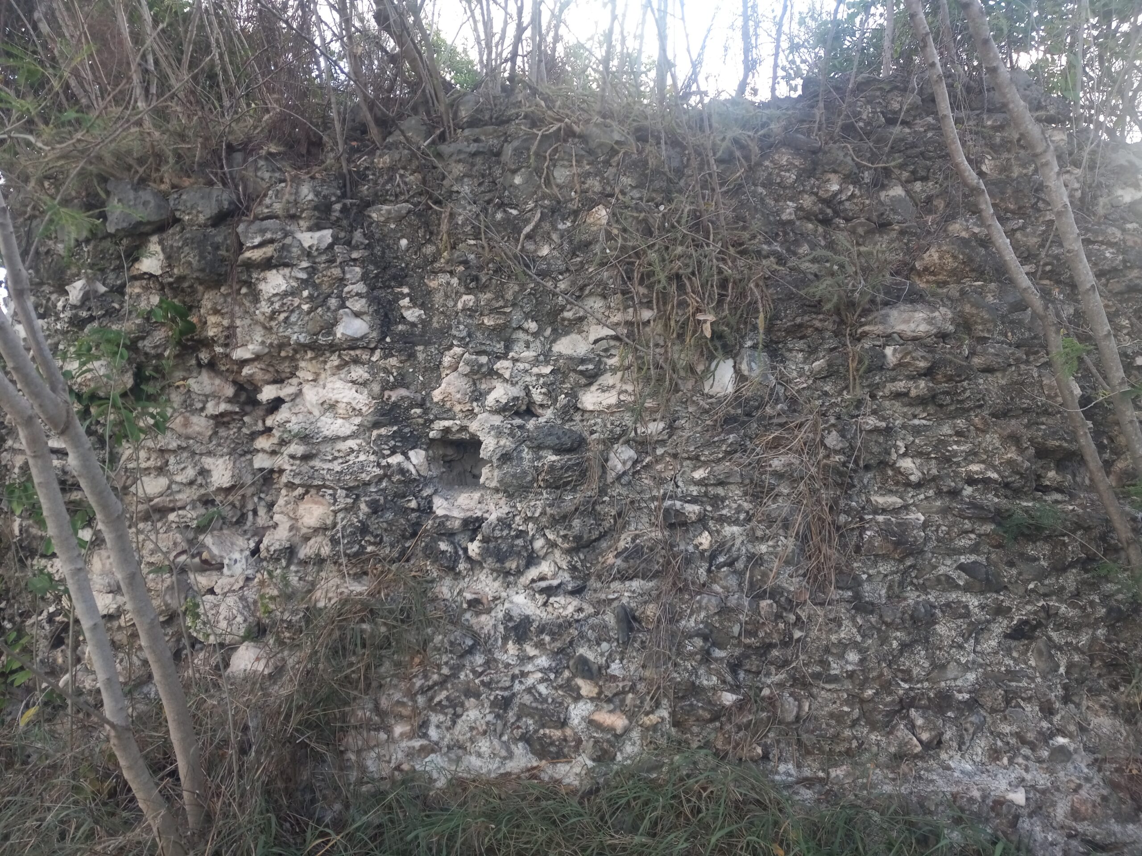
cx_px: 571
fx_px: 891
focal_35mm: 27
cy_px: 428
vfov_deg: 51.4
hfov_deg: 65.3
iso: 40
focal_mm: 3.94
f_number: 1.8
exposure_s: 1/151
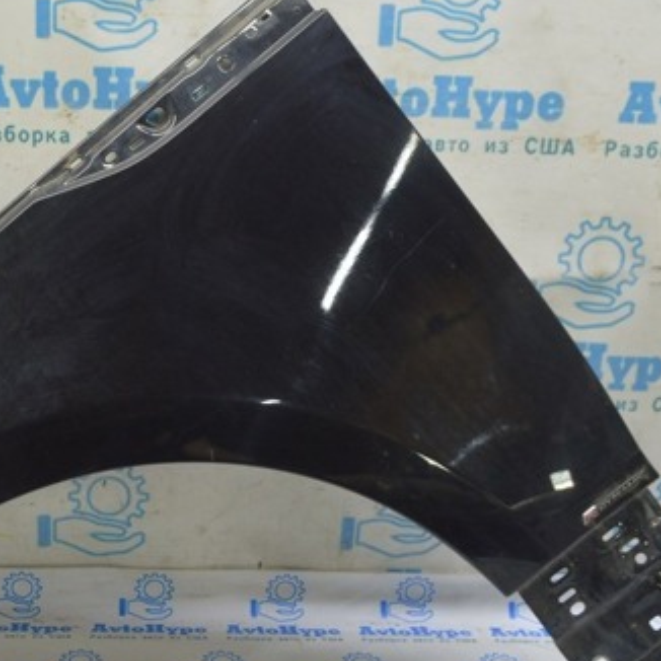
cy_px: 372
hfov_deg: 33.0
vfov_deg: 34.0
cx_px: 130
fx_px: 1080
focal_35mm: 50
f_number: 5.6
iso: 400
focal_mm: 20
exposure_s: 1/20
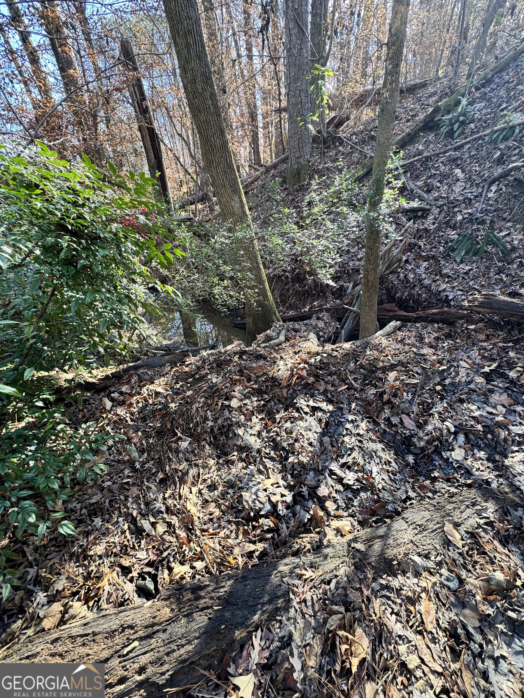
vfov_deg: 102.1
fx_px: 283
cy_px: 349
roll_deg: +4.9
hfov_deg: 85.7
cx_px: 262
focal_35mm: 14
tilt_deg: -26.6
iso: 80
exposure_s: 1/99
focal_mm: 2.22
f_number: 2.2
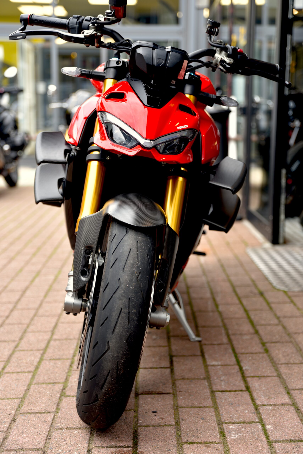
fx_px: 732
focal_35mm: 58
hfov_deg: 23.4
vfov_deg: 34.5
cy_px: 227
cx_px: 152
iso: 100
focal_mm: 58
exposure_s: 1/60
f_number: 2.8
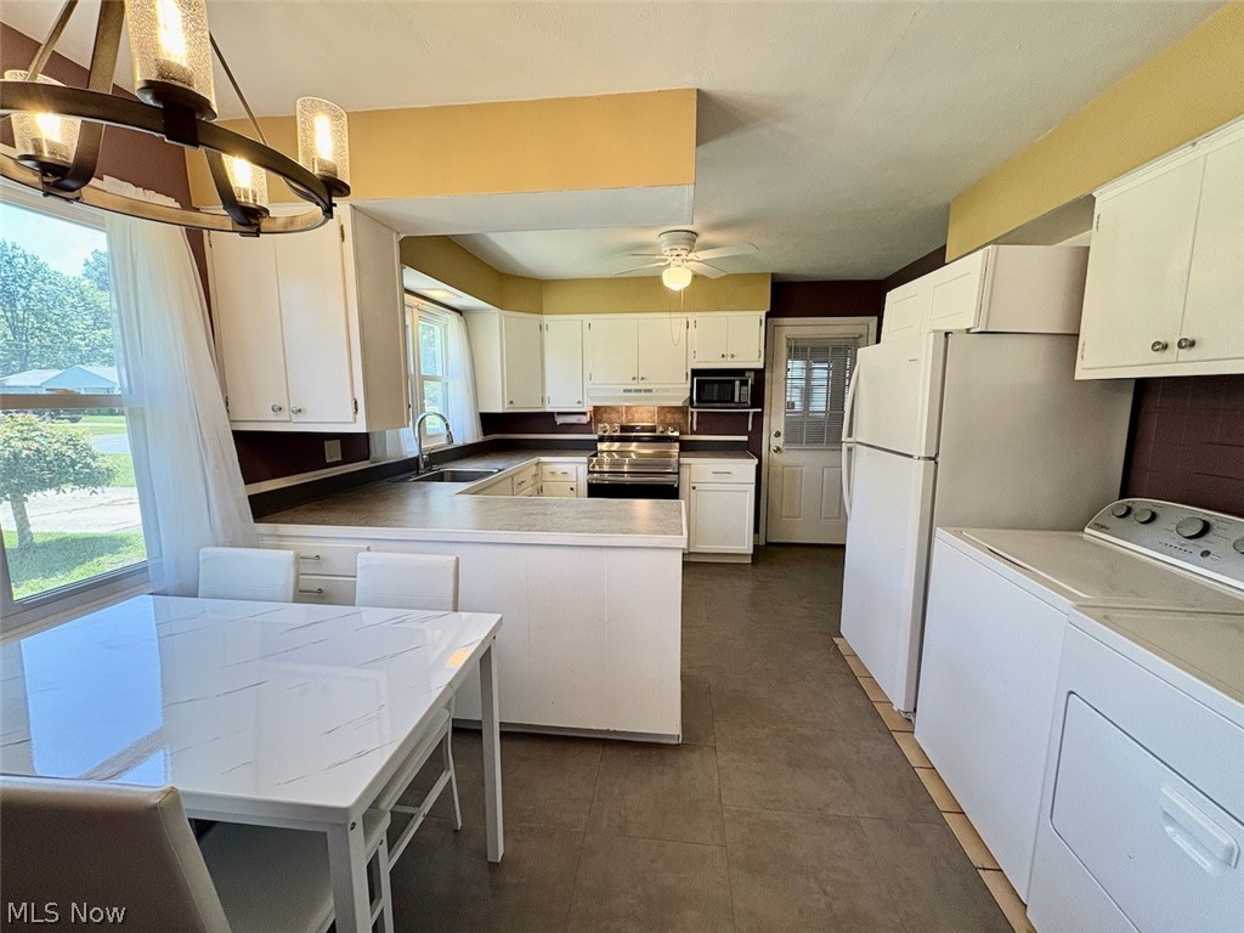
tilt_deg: -7.9
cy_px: 466
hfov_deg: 102.1
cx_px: 622
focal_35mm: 14
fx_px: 503
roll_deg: +0.3
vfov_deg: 85.7
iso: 200
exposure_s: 1/120
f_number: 2.2
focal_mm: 2.22
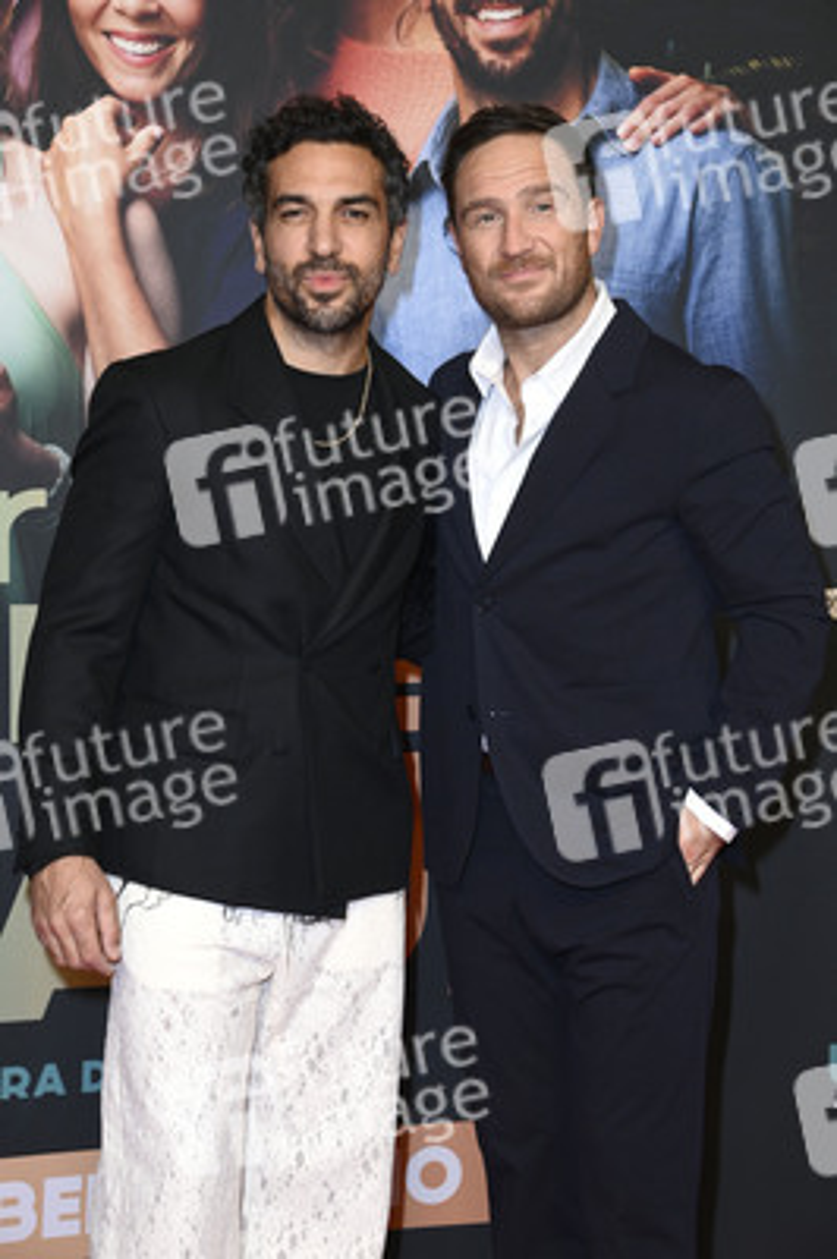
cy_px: 630
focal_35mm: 72
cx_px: 418
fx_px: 2515
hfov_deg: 18.9
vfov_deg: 28.1
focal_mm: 72
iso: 1250
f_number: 5.6
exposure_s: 1/250
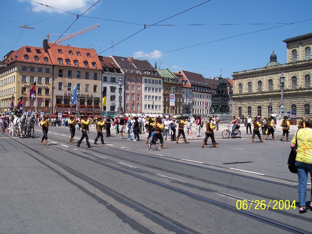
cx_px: 156
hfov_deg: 49.0
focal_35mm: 38
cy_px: 117
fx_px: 343
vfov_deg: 37.7
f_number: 4.8
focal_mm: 8
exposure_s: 1/1000
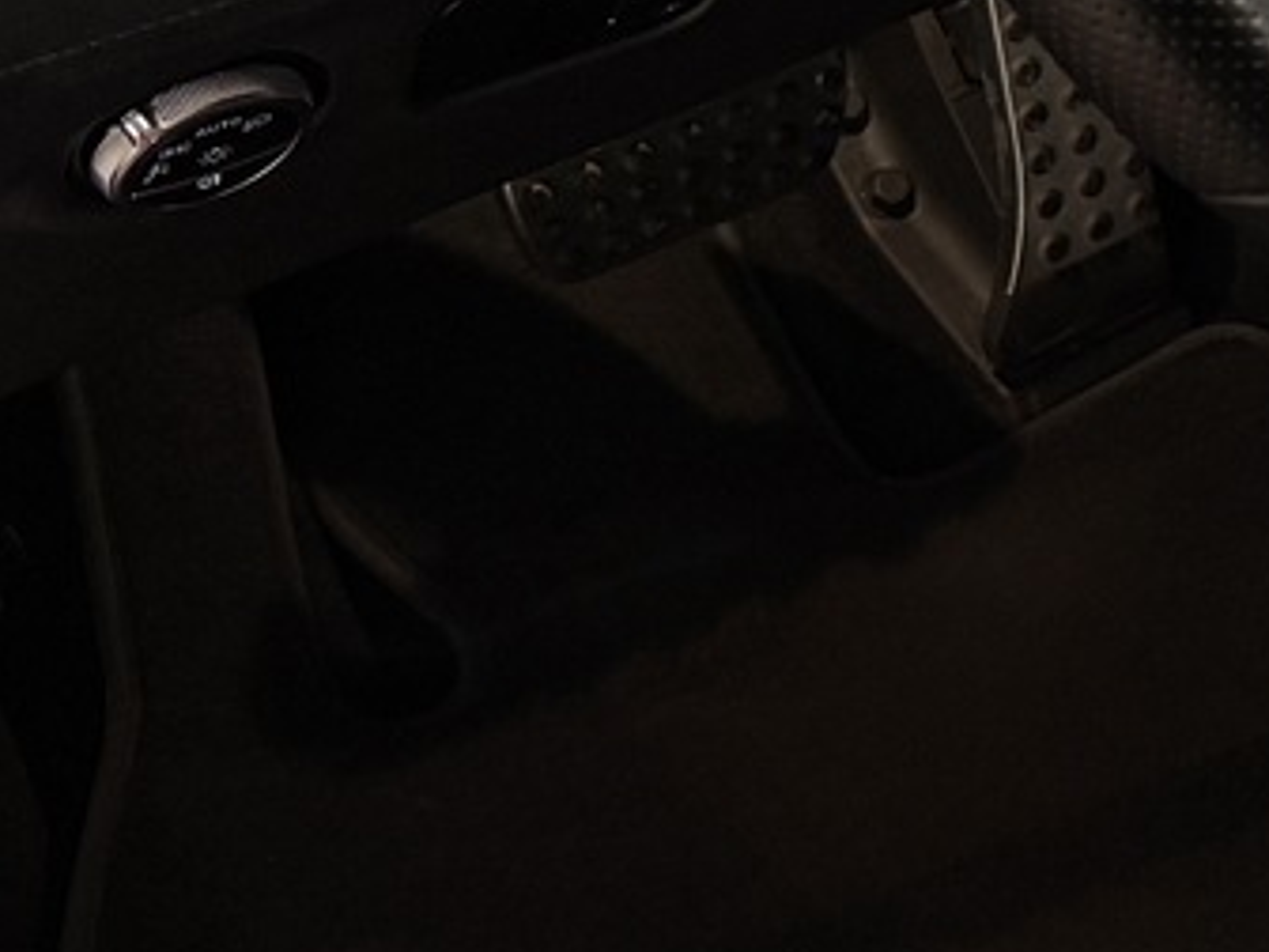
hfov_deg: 17.8
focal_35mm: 103
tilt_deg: -32.6
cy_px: -185
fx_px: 3776
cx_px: 1688
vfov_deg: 13.9
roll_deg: -0.9
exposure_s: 1/60
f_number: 1.78
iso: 200
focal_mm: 6.76
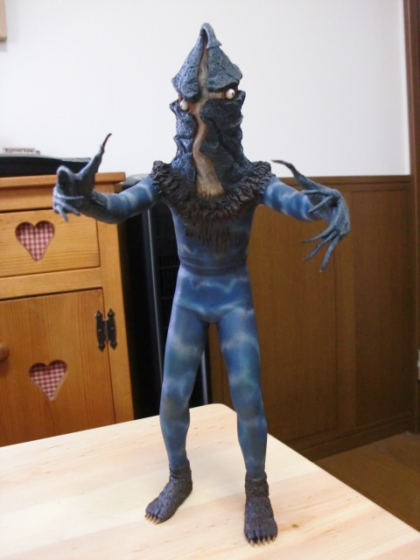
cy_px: 280
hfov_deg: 39.7
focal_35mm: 36
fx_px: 582
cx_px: 210
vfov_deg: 51.4
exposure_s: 1/60
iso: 640
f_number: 2.8
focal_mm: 6.3
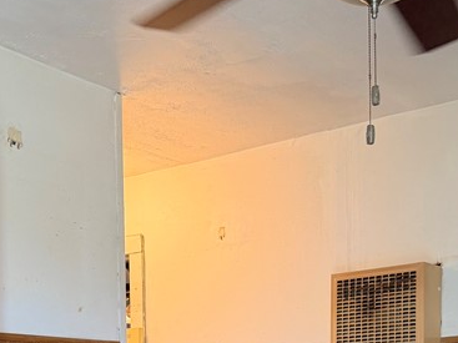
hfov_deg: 28.9
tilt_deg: -1.4
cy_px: 440
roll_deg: +1.1
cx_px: 196
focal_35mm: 67
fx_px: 886
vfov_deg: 20.2
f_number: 1.78
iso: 250
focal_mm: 6.76
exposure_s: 1/120
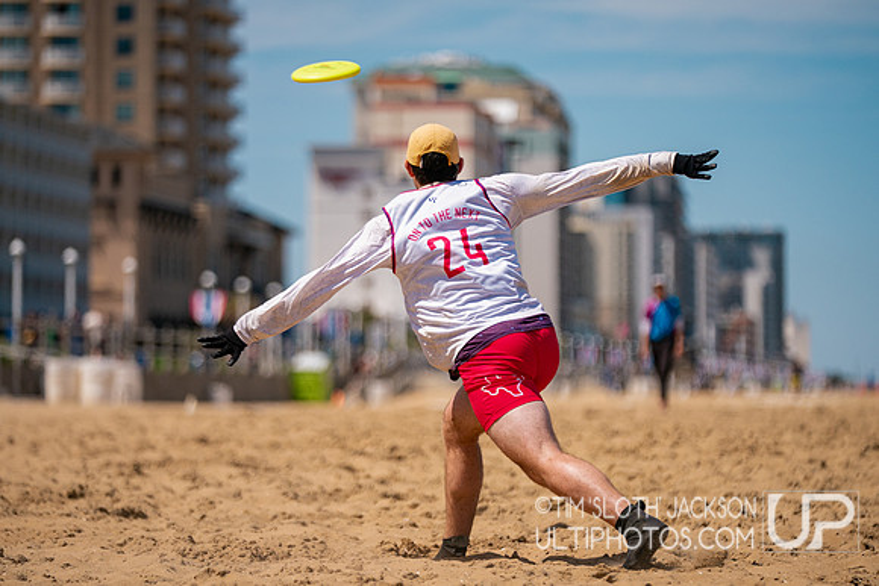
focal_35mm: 179
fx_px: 4365
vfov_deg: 7.7
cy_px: 314
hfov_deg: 11.5
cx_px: 440
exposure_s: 1/10000
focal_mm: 167
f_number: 2.8
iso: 400
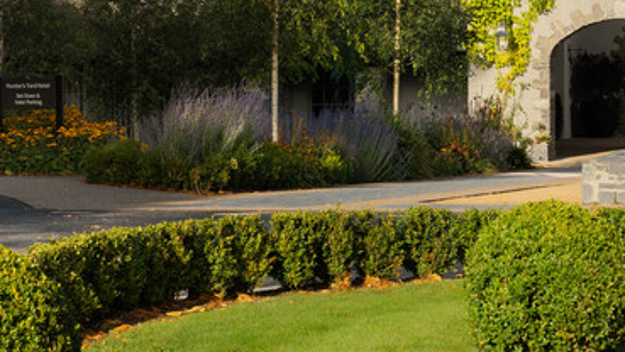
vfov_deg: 9.7
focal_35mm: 125
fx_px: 2073
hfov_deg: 17.1
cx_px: 398
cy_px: 82
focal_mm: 43
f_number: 10
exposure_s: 1/125
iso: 200
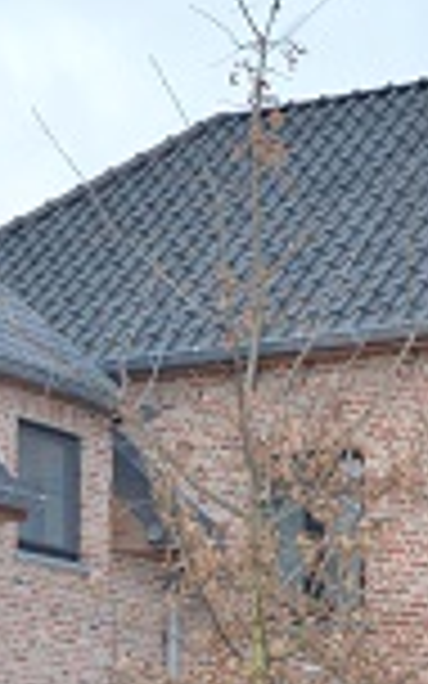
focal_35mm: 121
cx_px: 212
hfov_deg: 10.8
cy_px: 774
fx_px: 2258
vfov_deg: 16.7
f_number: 4.5
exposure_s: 1/100
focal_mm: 20
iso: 400
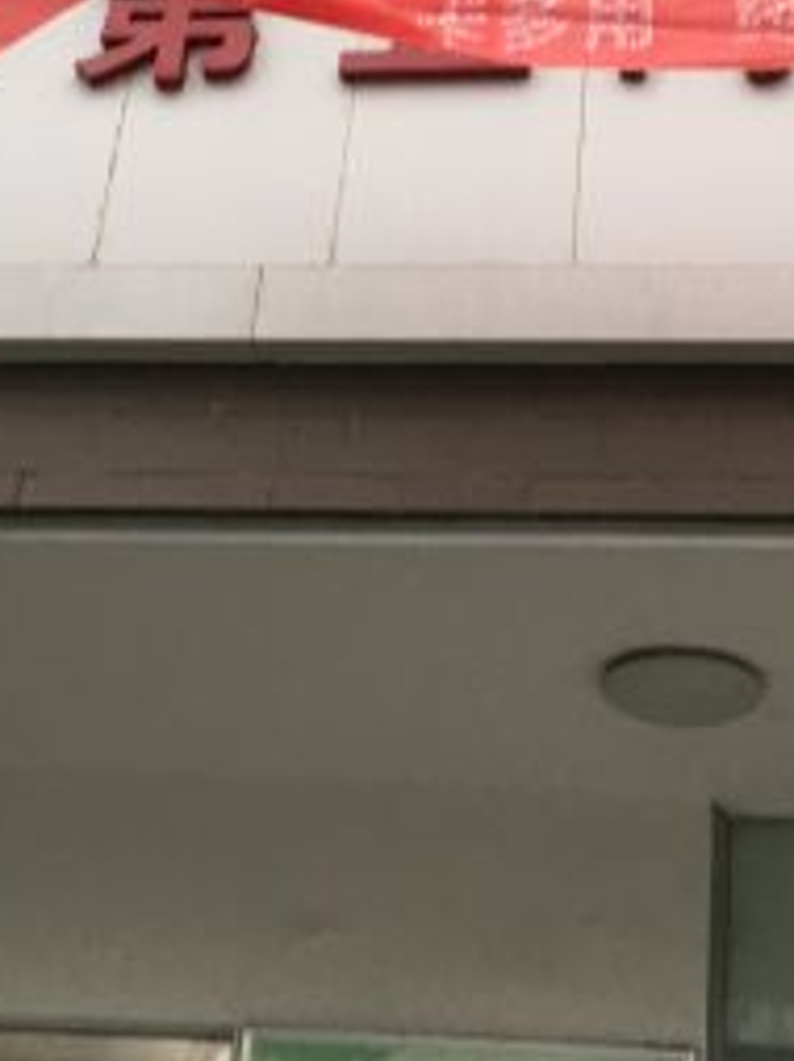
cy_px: -17
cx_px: 566
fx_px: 2451
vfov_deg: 23.4
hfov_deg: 18.3
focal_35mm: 80
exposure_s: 1/33
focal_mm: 4.15
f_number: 2.2
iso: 50
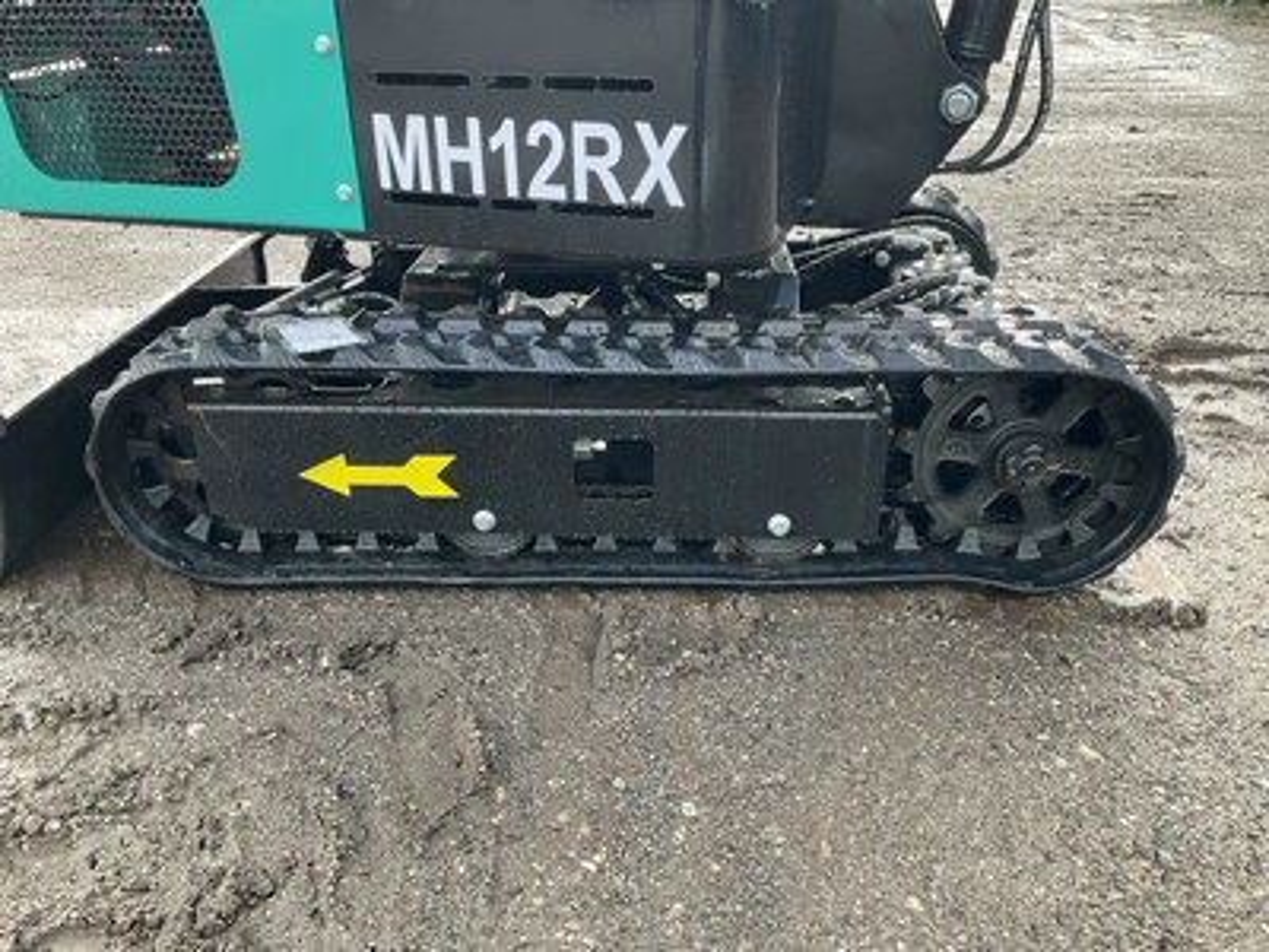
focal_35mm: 29
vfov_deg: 48.2
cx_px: 634
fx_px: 1063
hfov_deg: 61.7
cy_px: 476
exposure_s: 1/160
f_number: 1.8
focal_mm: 3
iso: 20
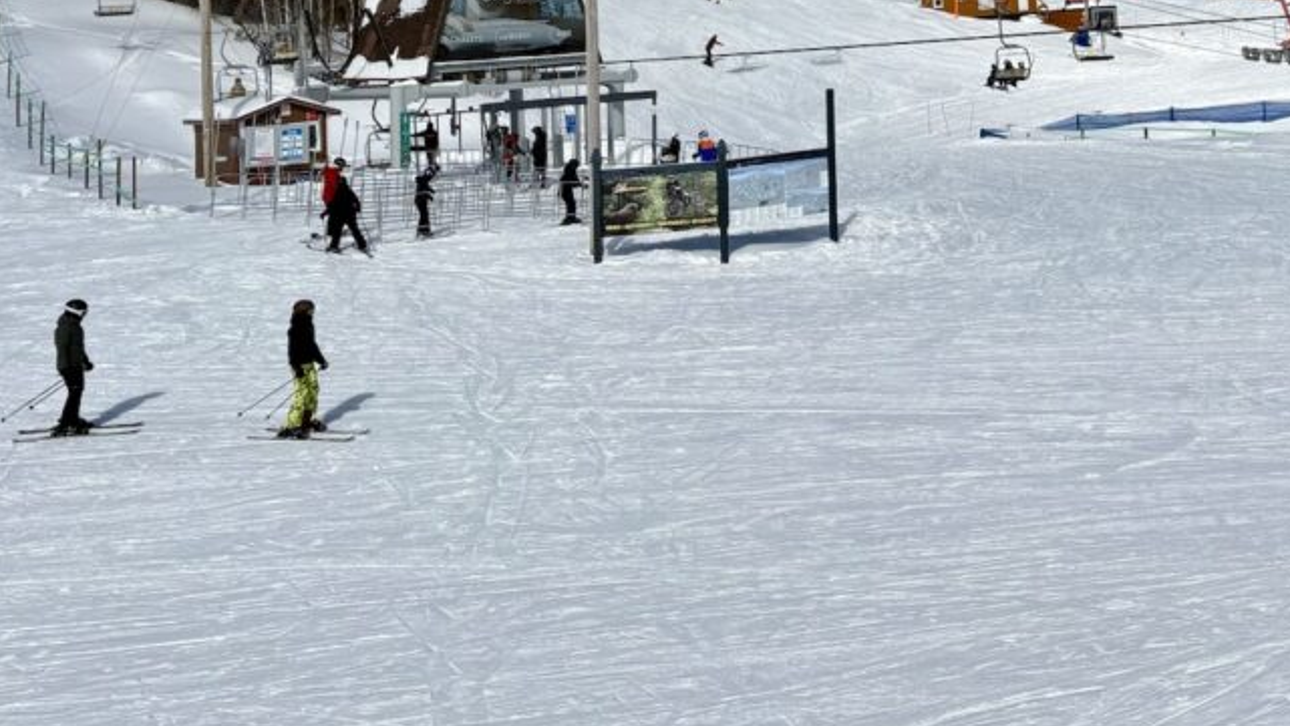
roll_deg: +3.8
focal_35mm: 53
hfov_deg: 37.8
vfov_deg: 21.0
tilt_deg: +6.3
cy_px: -165
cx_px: 1026
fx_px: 1813
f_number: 1.6
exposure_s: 1/10101
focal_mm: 5.96
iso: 50
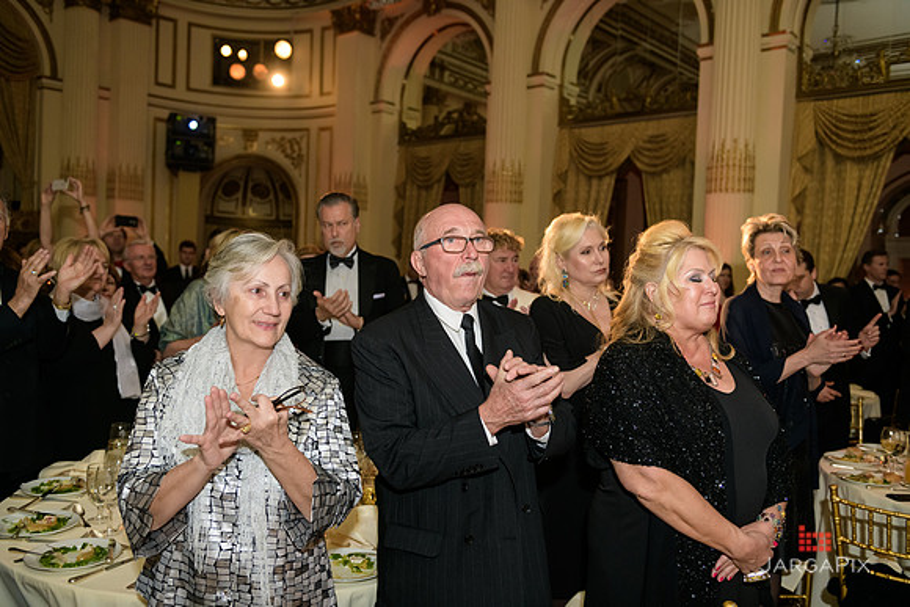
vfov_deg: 42.3
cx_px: 455
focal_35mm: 31
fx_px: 784
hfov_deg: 60.3
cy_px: 304
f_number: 3.2
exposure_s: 1/125
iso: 1600
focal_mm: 31
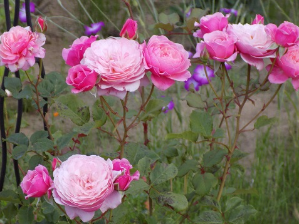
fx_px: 1339
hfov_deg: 12.7
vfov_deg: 9.6
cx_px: 150
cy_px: 112
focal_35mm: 155
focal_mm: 27.3
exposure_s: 1/30
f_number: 5.2
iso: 250
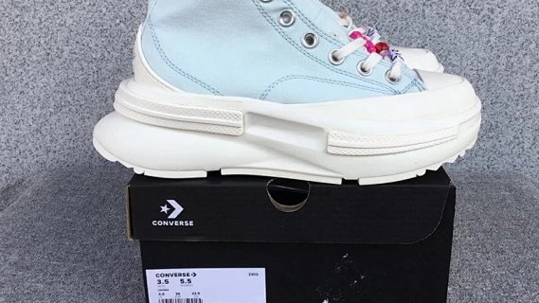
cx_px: 287
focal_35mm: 38
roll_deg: +0.1
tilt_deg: -17.5
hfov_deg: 52.7
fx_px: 543
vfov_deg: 31.1
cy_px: 119
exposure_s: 1/407
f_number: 2.4
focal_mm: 3.3
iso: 25
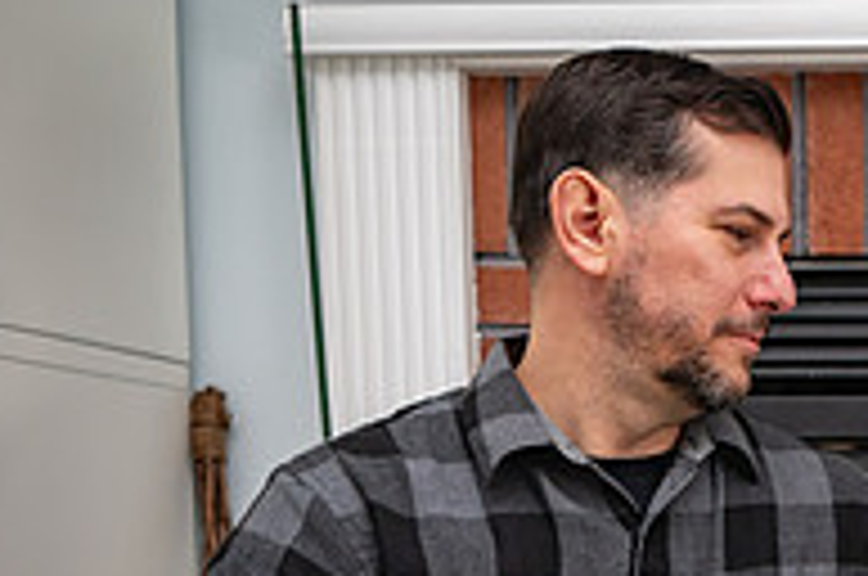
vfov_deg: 16.9
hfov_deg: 24.1
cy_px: 742
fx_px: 1829
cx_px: 1057
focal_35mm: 76
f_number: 2.8
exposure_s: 1/125
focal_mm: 24
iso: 200
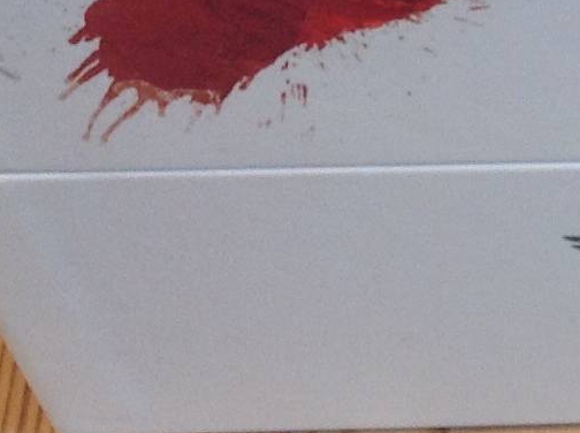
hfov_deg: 10.6
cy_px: -218
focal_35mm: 180
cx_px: 854
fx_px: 3010
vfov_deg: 8.1
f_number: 2.4
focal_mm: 4.28
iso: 64
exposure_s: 1/40
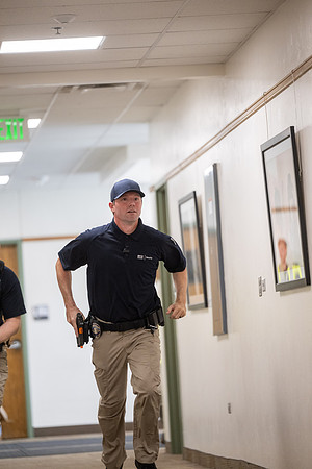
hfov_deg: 7.0
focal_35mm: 195
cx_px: 156
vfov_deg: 10.5
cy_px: 234
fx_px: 2535
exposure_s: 1/500
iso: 2000
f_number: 2.8
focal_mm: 195
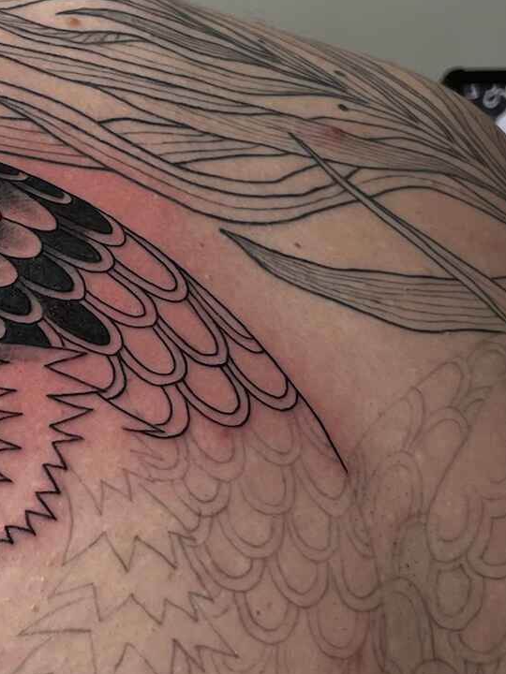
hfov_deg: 19.3
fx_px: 1442
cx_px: -5
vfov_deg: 26.3
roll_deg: -3.4
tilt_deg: -22.1
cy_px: 343
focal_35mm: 74
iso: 80
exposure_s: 1/121
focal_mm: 4.2
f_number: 1.6
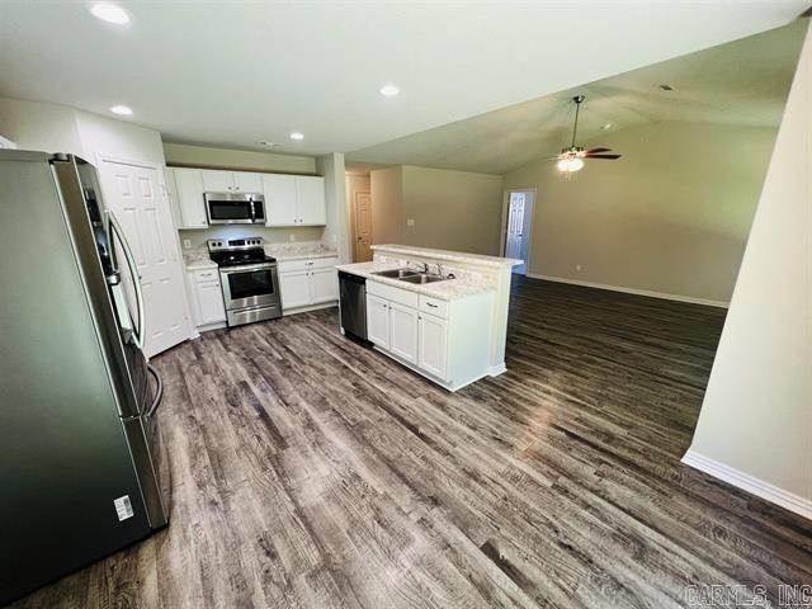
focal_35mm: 13
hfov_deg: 106.2
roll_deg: +0.2
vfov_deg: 89.9
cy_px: 304
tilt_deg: -16.0
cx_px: 406
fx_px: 305
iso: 200
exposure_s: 1/60
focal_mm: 1.57
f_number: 1.8
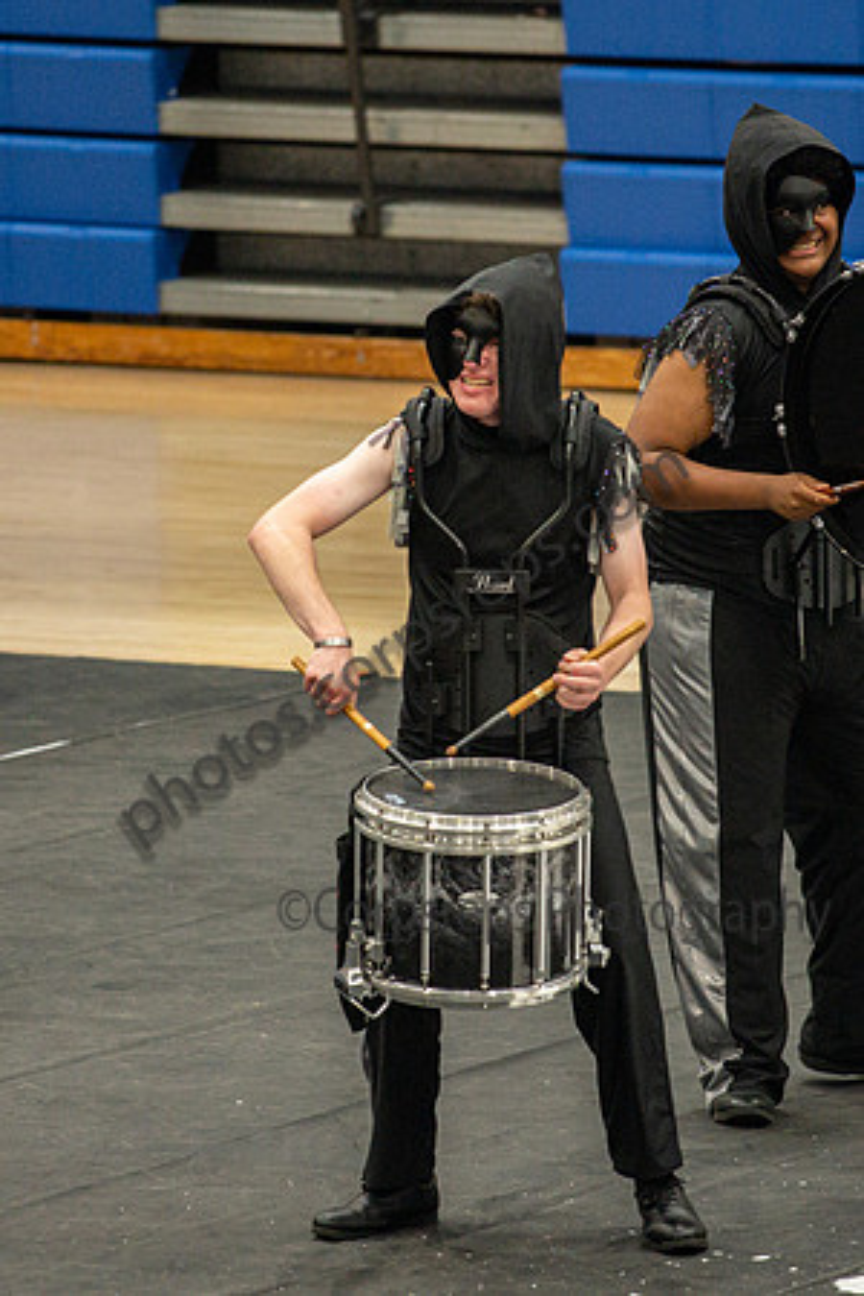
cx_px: 432
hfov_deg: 3.9
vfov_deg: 5.8
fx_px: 12832
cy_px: 526
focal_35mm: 356
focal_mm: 200
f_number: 4
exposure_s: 1/500
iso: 5600
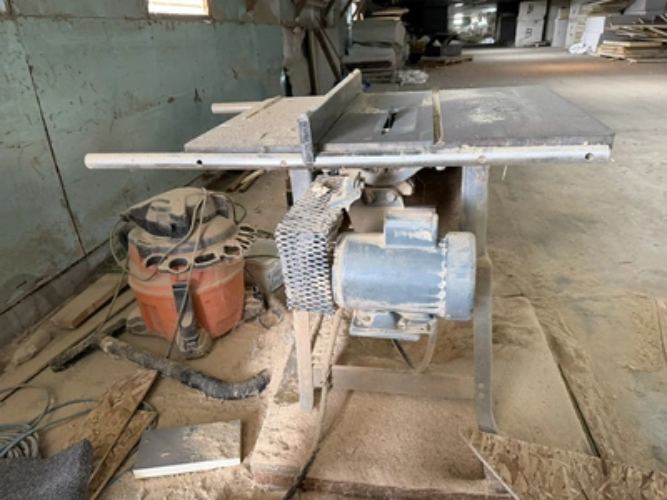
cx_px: 334
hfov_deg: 71.6
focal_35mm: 24
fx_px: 462
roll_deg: +3.5
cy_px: 250
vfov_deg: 56.8
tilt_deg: -25.6
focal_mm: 6.76
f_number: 1.78
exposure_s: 1/60
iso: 800
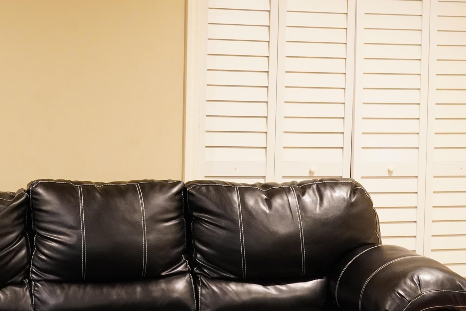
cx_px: 181
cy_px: 92
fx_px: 1333
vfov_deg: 13.3
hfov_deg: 19.8
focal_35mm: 103
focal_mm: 30
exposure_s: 1/8
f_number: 5.6
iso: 2000
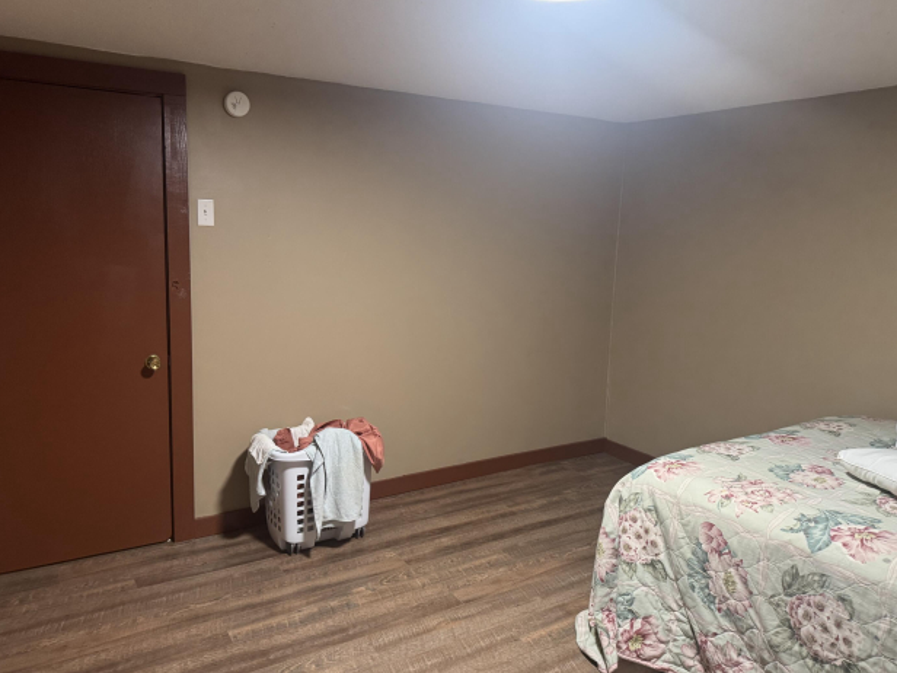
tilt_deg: -9.0
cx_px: 445
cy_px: 329
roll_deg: -1.8
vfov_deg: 53.1
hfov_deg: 67.3
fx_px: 674
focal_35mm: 26
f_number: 1.78
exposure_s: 1/60
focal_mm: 6.76
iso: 320
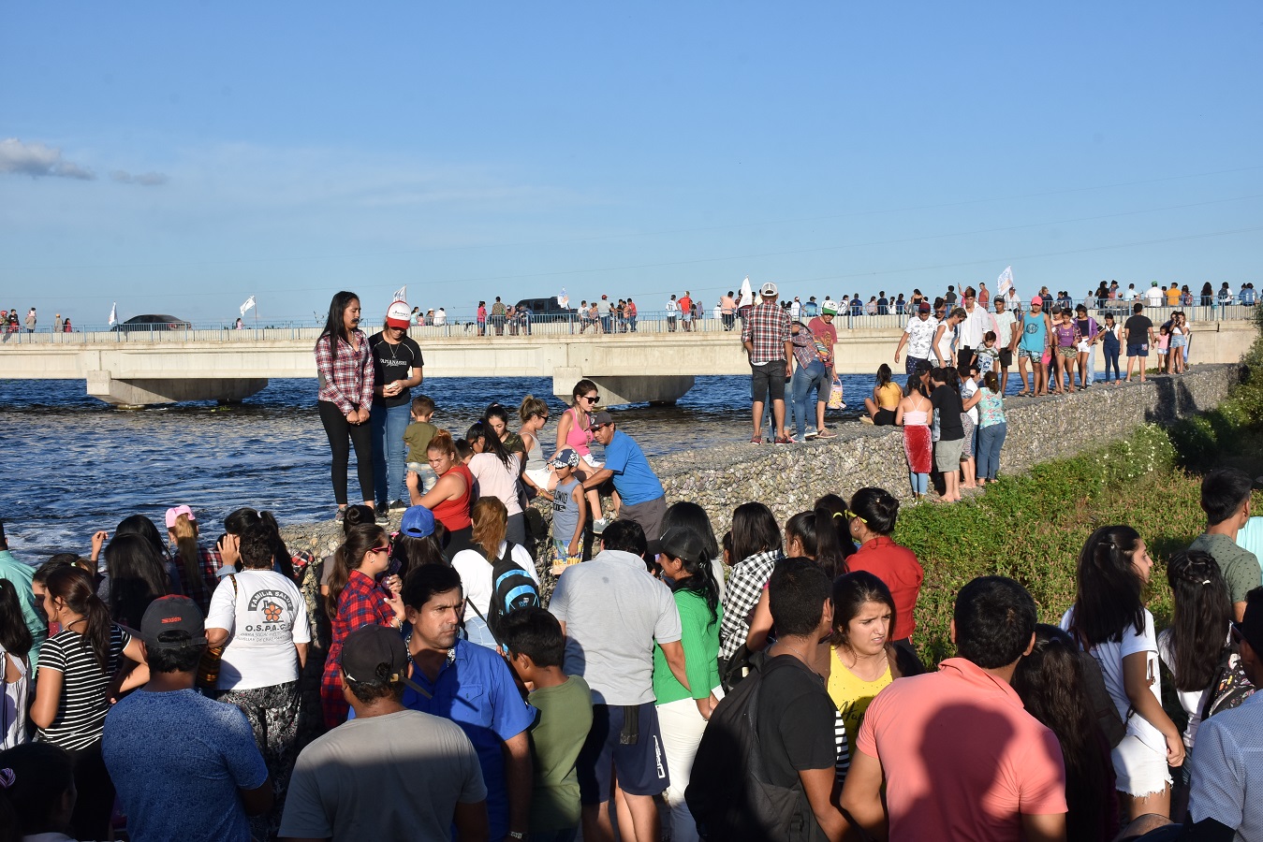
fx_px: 1684
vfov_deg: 28.1
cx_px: 632
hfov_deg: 41.1
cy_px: 421
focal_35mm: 48
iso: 320
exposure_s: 1/640
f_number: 13
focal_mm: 32
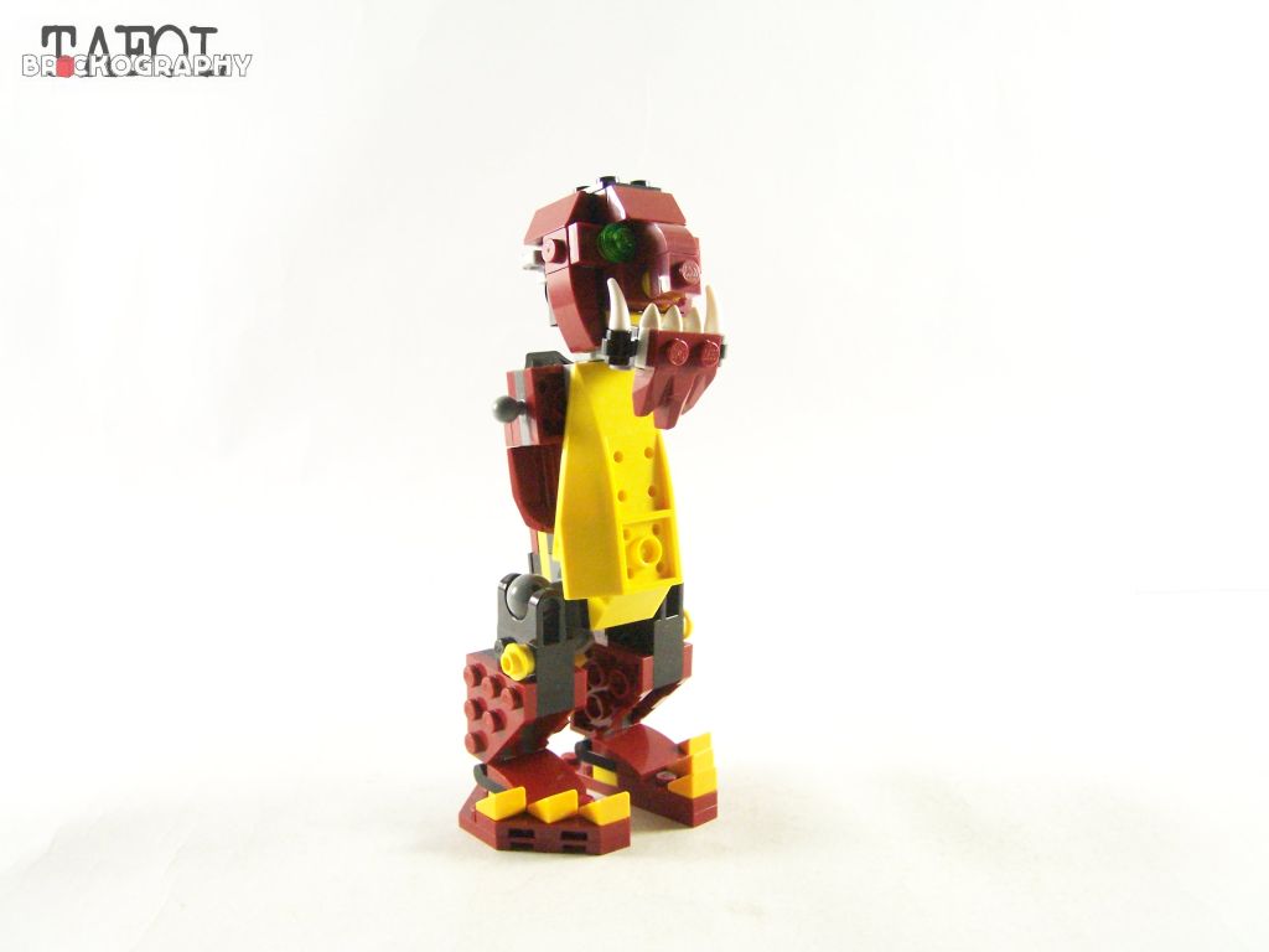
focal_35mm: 38
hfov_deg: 49.0
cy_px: 476
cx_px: 634
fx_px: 1393
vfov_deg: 37.7
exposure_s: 1/60
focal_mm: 6.3
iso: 400
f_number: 3.2
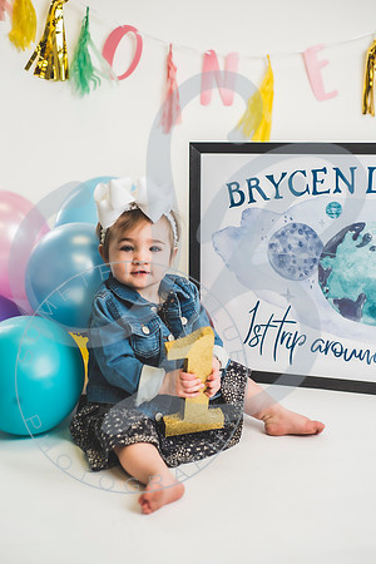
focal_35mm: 50
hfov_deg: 27.0
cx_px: 188
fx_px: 783
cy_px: 282
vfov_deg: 39.6
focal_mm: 50
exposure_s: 1/160
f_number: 2.8
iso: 200
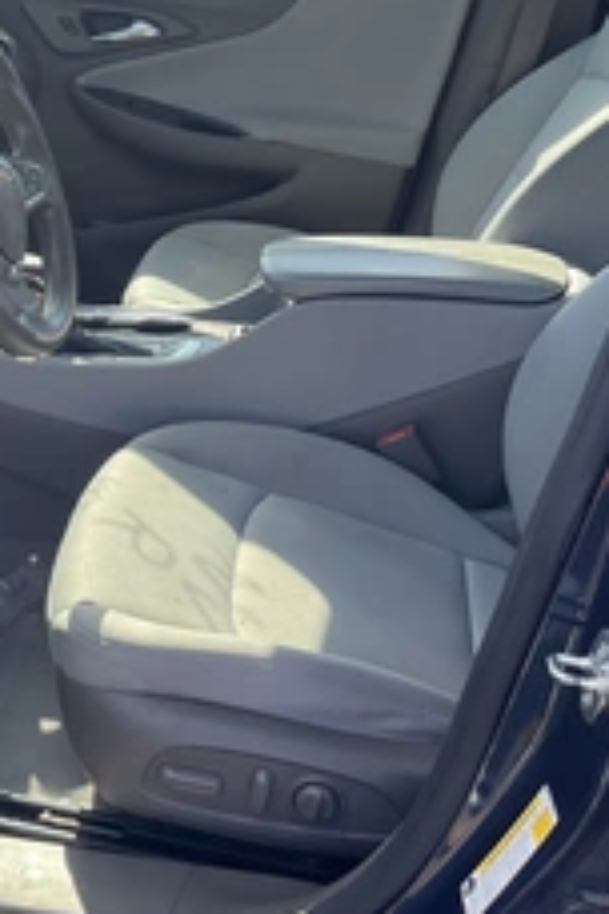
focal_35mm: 53
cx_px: 84
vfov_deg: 37.3
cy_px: 349
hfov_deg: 24.9
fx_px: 1345
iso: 25
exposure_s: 1/260
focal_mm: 3
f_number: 1.8
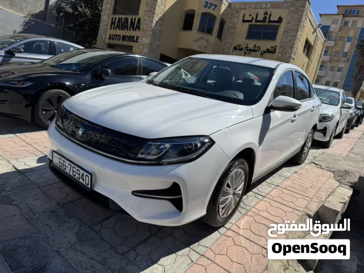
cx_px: 182
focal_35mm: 24
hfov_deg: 71.6
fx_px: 252
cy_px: 136
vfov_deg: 56.8
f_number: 1.78
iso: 80
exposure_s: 1/7092
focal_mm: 6.76
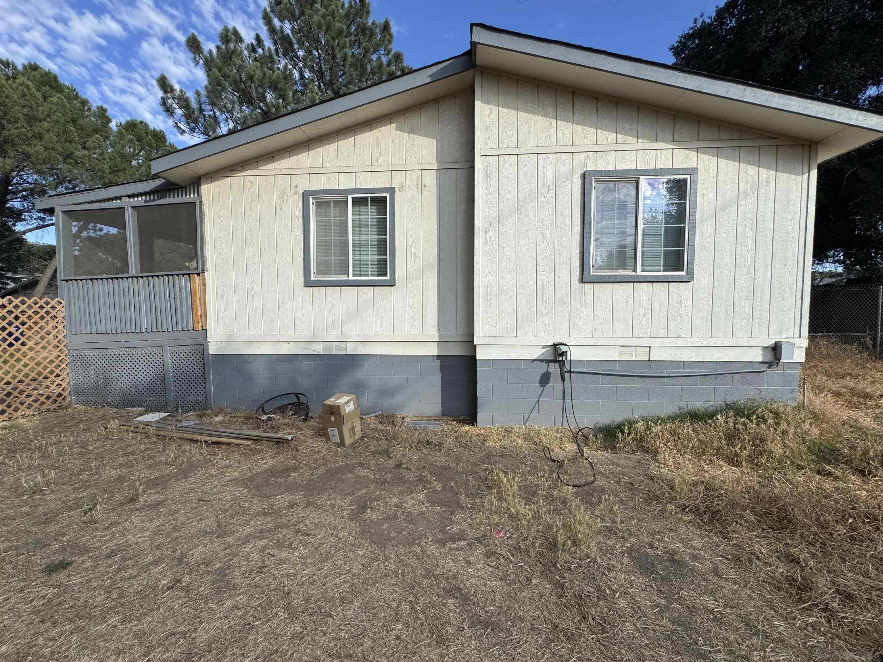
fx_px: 357
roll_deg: +0.4
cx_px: 442
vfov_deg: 85.7
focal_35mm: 14
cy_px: 331
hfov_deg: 102.1
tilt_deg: -3.0
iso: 50
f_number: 2.2
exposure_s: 1/1880
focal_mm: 2.22
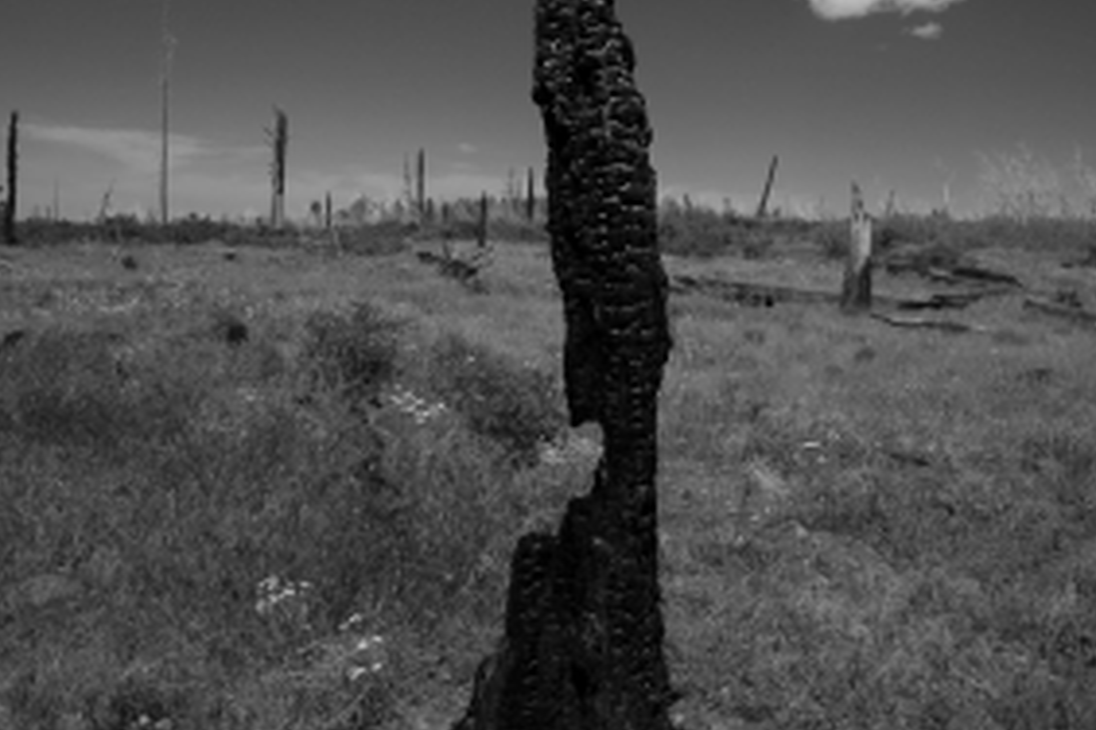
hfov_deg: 55.8
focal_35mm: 34
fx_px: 1035
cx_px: 548
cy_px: 219
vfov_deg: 38.3
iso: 100
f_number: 5.6
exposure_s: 1/1000
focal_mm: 24
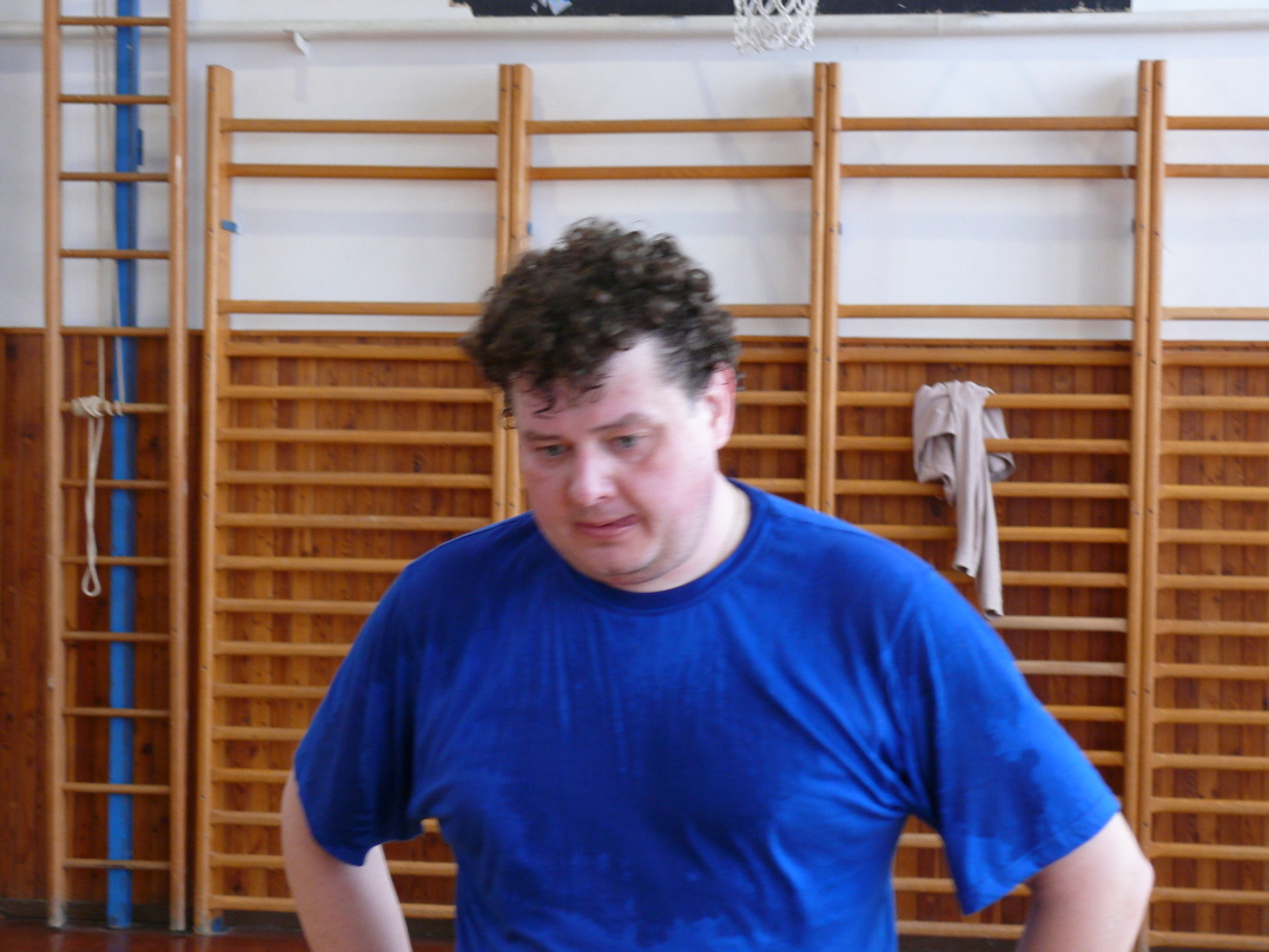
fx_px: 2750
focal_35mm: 75
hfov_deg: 26.0
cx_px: 634
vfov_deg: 19.6
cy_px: 476
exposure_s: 1/100
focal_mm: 14.3
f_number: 3.2
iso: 200
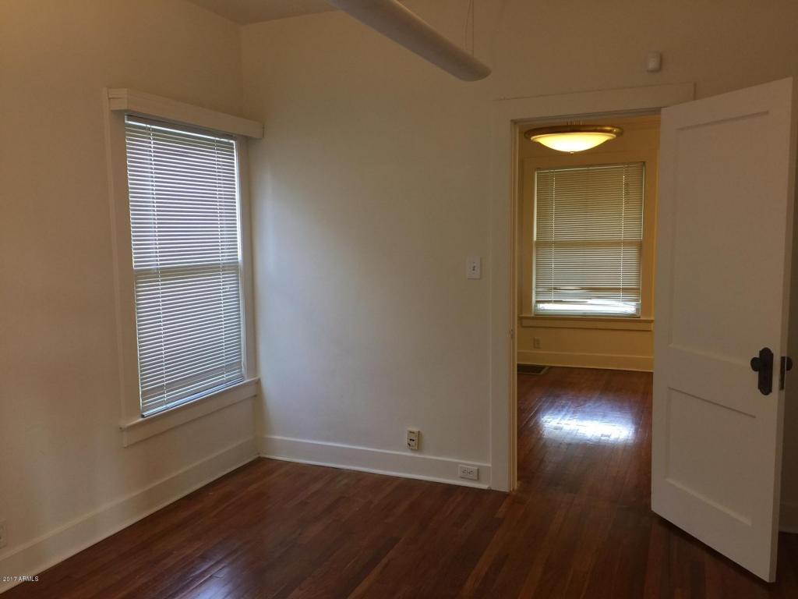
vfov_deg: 48.2
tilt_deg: -4.0
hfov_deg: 61.7
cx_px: 399
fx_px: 669
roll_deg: +0.8
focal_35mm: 29
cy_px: 300
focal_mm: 4.15
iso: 32
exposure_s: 1/15
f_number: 2.2
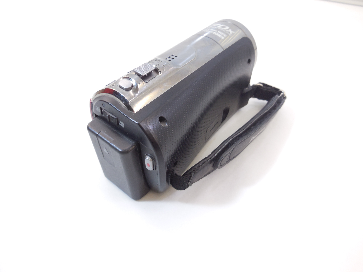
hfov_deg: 69.4
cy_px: 136
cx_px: 182
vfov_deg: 54.9
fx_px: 262
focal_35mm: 25
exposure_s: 1/30
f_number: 3.1
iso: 125
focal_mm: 4.5
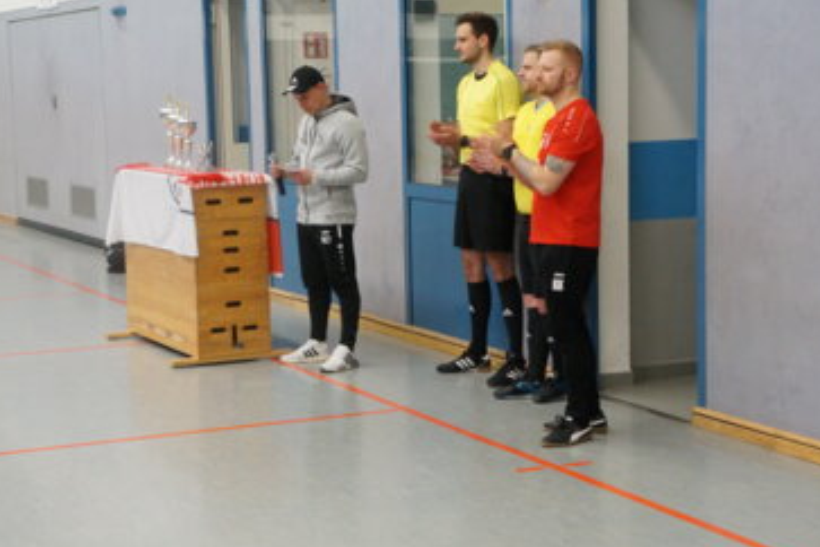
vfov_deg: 17.9
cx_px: 434
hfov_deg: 26.6
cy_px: 258
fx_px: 1731
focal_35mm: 76
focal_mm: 46
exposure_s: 1/50
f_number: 13
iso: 3200
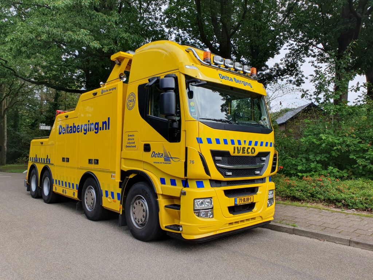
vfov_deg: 53.1
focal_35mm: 26
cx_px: 186
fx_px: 280
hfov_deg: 67.3
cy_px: 140
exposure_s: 1/560
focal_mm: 4.32
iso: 50
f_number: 2.4
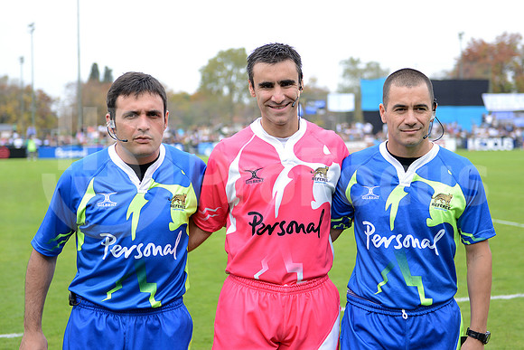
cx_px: 262
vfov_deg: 27.0
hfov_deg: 39.6
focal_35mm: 50
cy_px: 175
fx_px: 728
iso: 400
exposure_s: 1/1250
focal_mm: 50
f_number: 2.8
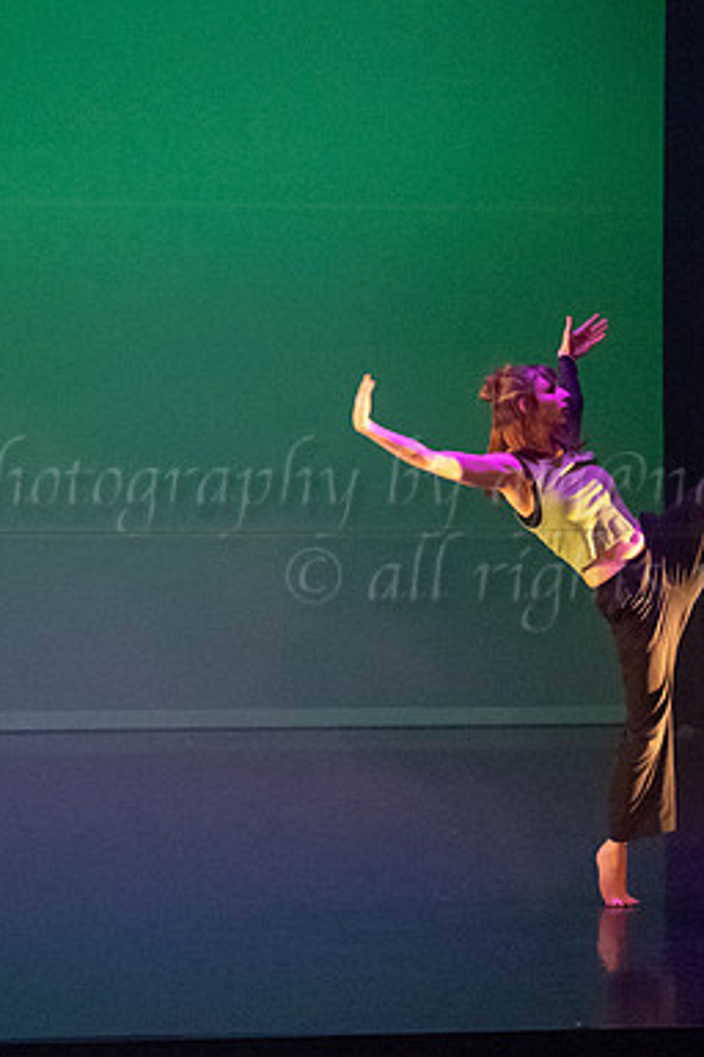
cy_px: 628
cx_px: 610
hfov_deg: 9.6
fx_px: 4194
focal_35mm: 143
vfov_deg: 14.3
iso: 4000
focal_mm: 58
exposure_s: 1/250
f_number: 3.2
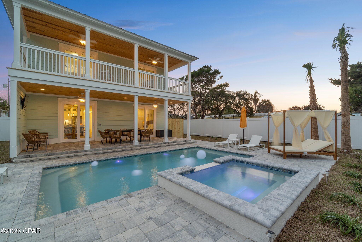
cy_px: 121
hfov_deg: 100.4
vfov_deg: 77.3
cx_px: 181
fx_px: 151
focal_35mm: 15
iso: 100
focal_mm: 10
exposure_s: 1.3
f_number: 9
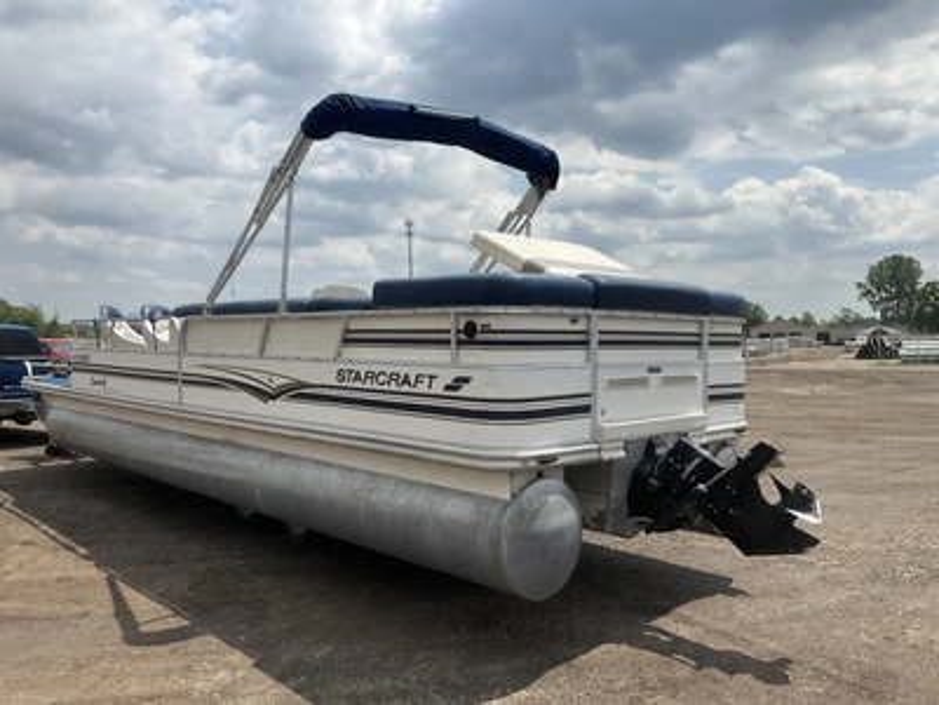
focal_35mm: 29
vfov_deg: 48.2
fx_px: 787
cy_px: 352
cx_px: 470
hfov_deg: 61.7
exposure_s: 1/3322
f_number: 1.8
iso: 25
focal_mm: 3
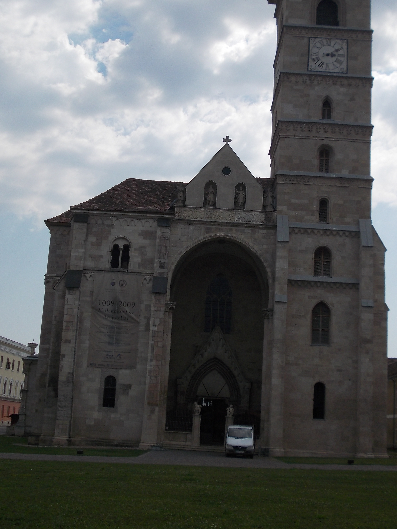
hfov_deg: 28.0
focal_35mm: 52
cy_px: 211
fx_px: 795
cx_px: 207
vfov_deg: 36.7
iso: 80
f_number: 6.5
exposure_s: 1/400
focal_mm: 6.1
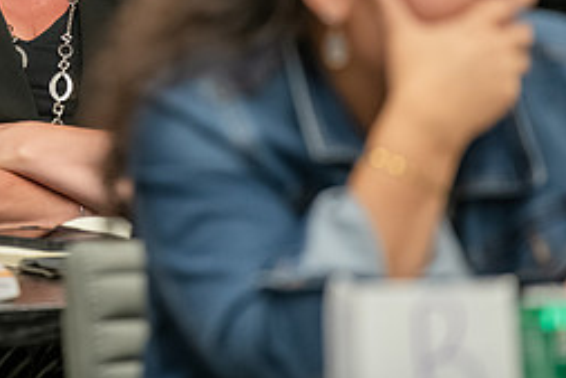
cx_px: 18
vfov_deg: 3.0
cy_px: -44
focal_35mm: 458
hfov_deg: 4.5
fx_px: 7205
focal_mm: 200
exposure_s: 1/200
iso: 2000
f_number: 2.8
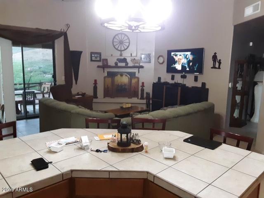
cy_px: 99
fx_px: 214
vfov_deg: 49.7
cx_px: 132
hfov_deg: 63.4
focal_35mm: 28
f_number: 1.9
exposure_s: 1/20
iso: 400
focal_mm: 2.91
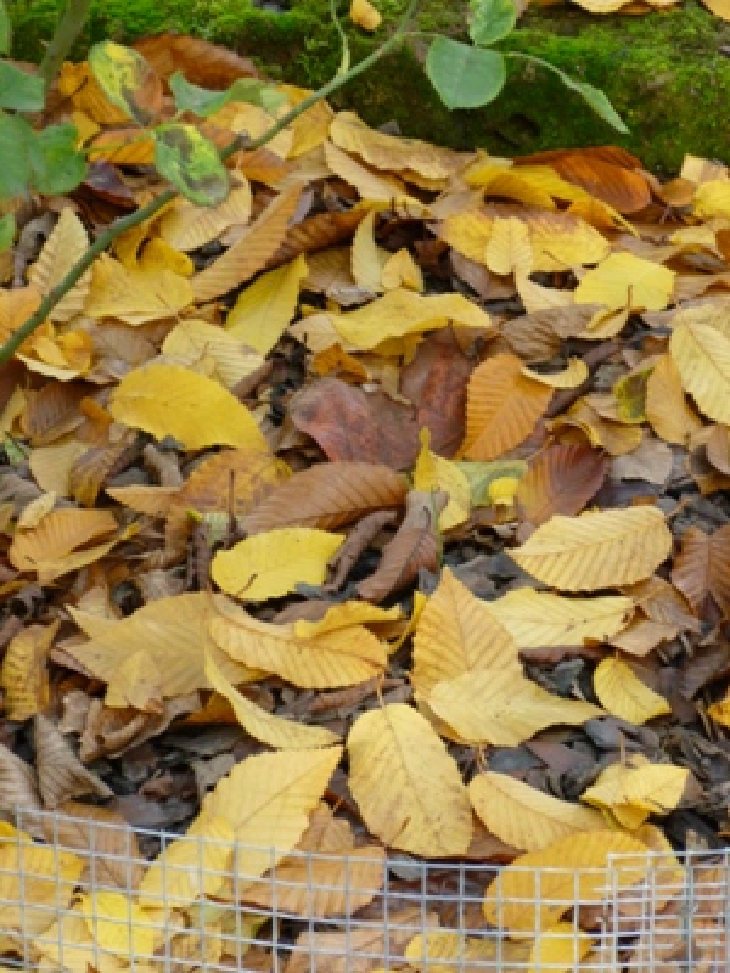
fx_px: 6298
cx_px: 365
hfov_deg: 6.6
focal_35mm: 224
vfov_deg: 8.8
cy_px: 486
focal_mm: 40
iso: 400
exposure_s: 1/100
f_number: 5.9
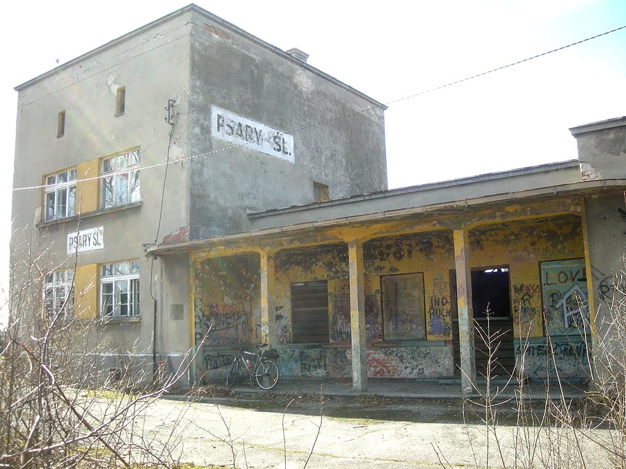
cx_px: 313
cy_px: 234
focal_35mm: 35
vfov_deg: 40.7
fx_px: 633
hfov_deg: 52.6
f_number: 2.8
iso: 72
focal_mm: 5.7
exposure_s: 1/285
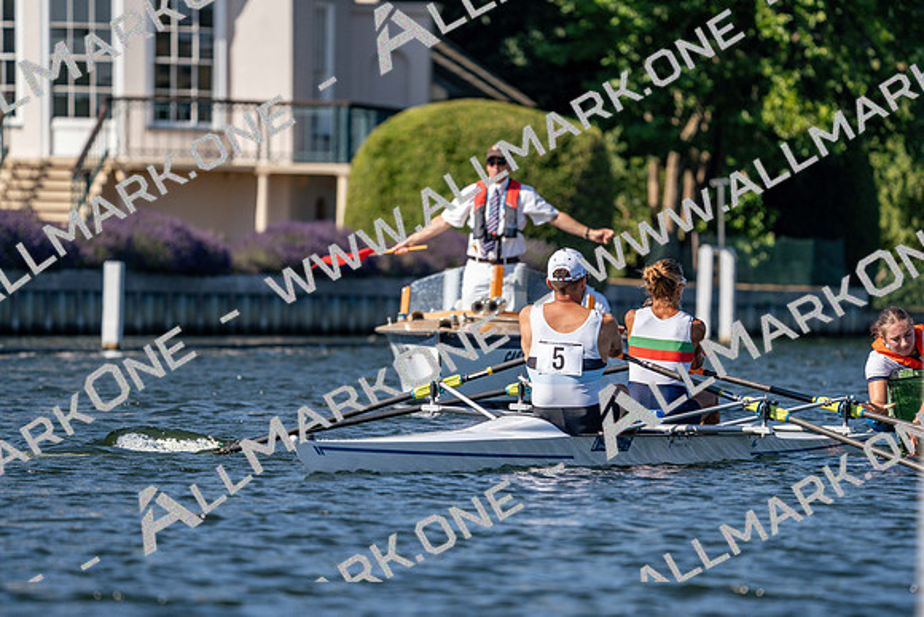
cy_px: 308
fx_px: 8677
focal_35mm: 338
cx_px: 462
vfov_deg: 4.1
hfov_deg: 6.1
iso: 250
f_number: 6.3
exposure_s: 1/1600
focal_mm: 338
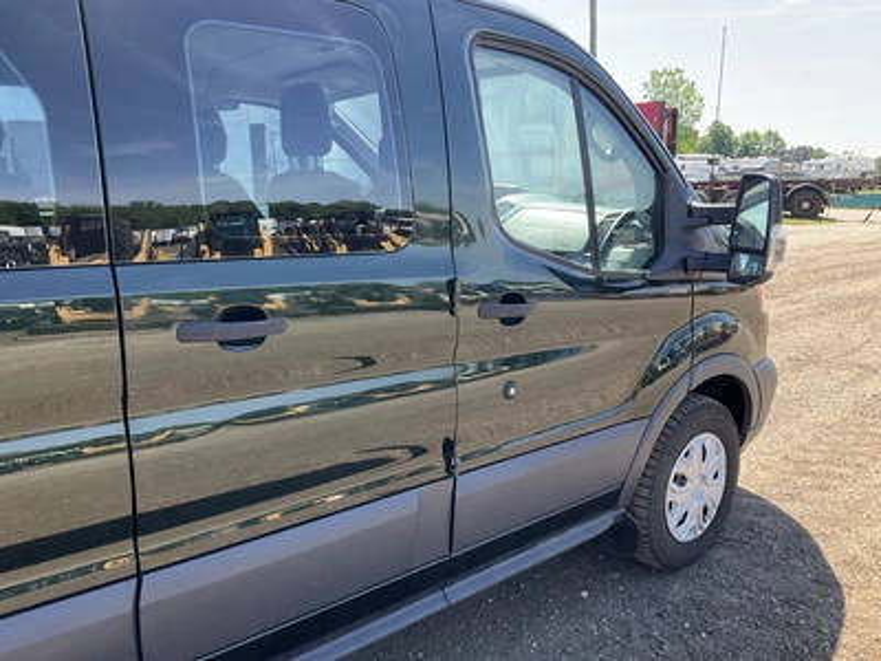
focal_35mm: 29
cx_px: 440
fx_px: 738
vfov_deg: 48.2
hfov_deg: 61.7
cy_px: 330
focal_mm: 3
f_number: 1.8
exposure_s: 1/353
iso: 25
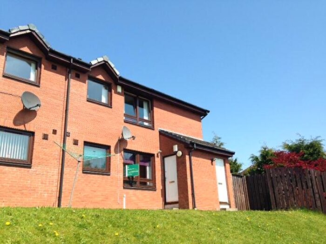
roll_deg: +1.0
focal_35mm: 33
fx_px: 311
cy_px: 122
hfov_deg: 55.4
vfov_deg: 42.9
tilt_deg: +18.4
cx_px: 163
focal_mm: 4.12
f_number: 2.4
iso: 50
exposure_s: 1/1106
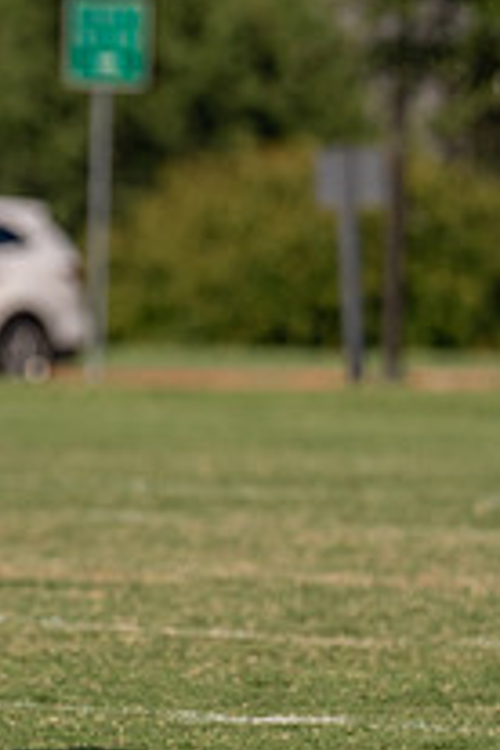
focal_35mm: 756
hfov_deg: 1.8
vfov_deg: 2.7
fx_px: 15749
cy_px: 337
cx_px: -139
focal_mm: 200
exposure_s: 1/4000
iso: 160
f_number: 2.8
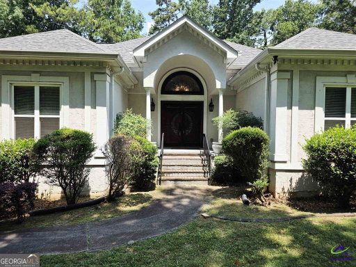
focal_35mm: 23
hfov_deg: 73.9
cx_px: 178
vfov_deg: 58.9
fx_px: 237
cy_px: 134
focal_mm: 6.3
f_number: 1.7
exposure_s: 1/3333
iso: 80
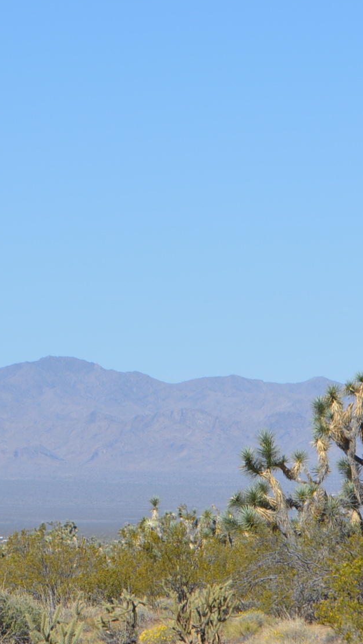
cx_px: 101
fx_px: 3993
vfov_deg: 9.2
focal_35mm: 233
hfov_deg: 5.2
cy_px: 454
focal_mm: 55
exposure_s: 1/320
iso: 100
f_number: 9
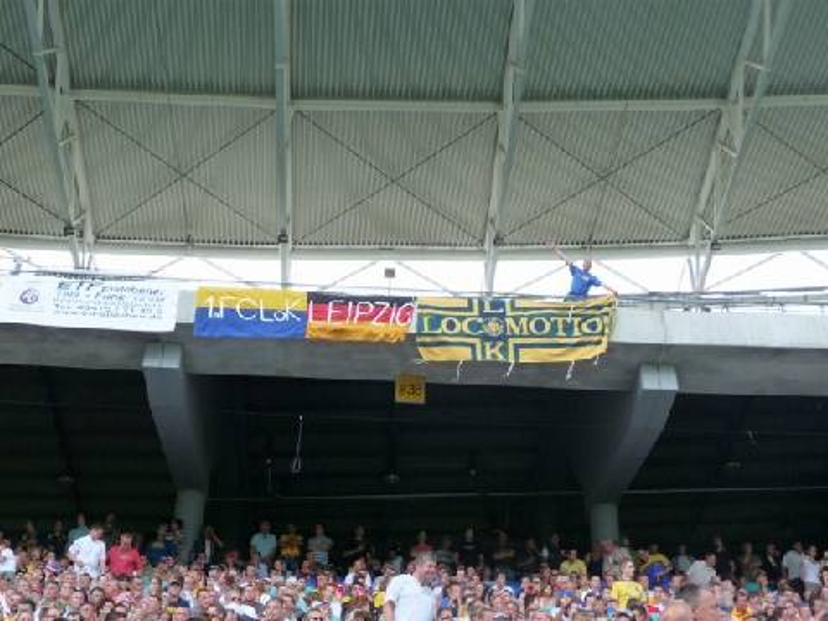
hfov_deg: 34.9
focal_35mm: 55
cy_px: 310
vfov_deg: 26.6
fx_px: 1316
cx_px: 414
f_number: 4.3
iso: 160
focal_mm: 9.3
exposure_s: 1/60
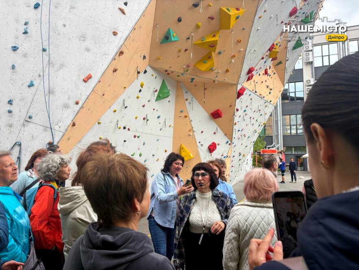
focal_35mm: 26
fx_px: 270
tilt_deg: +6.5
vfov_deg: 53.1
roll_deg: -0.6
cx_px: 180
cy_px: 135
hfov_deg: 67.3
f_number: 1.6
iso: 64
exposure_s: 1/959
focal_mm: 5.96
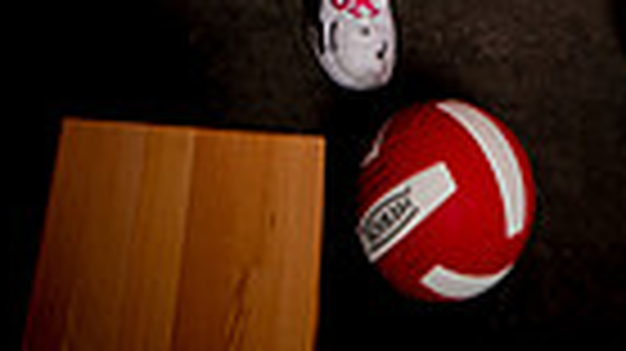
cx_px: 468
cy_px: -616
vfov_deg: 10.6
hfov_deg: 24.0
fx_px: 1460
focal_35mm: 88
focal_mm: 26
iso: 400
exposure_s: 1/250
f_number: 5
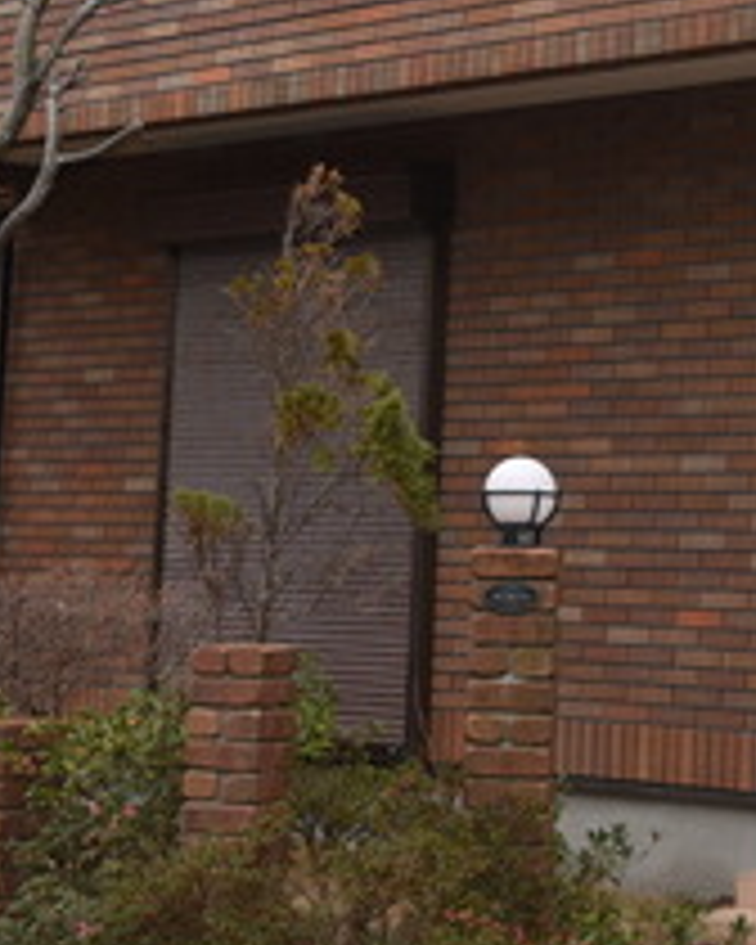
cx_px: 770
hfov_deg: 14.7
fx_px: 2881
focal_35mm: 103
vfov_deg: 18.3
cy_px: 76
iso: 200
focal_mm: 32
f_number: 5.6
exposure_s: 1/125
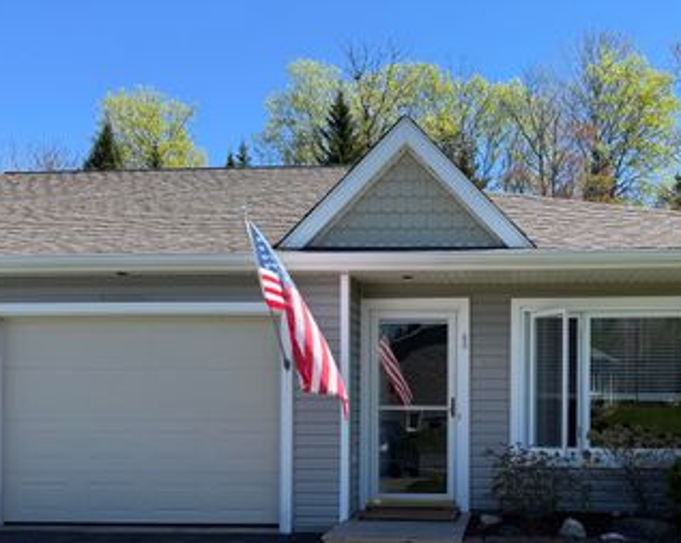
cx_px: 455
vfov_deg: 39.2
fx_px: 745
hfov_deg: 48.3
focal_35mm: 37
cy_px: 398
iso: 80
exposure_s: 1/2252
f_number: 1.78
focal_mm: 6.76
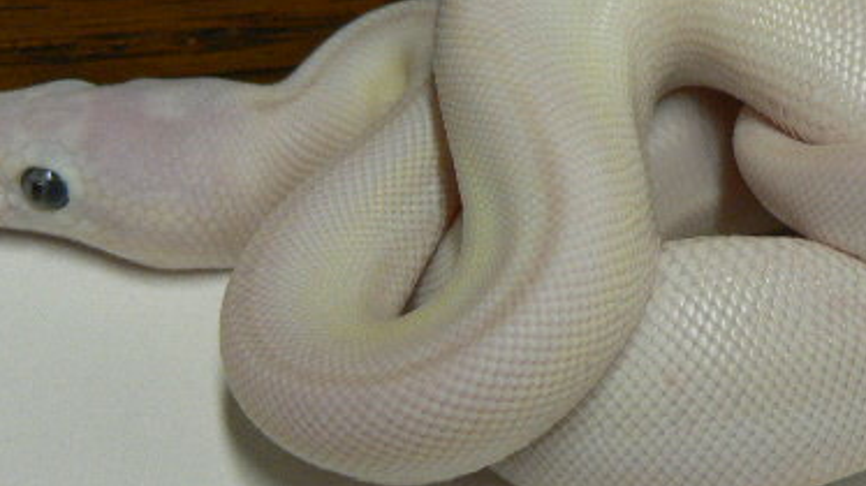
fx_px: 2525
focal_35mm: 110
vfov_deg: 11.0
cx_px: 551
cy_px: 250
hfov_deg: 19.4
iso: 200
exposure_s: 1/30
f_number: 3.2
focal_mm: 9.8
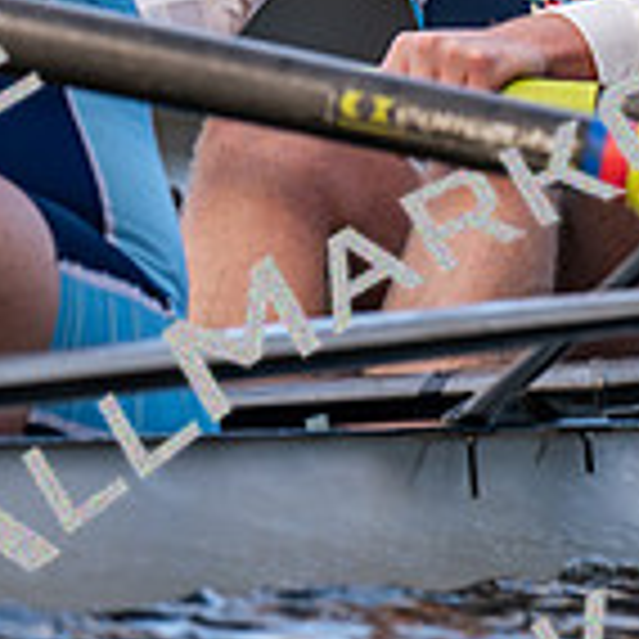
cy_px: -47
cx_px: 792
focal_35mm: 2080
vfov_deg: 0.8
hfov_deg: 0.8
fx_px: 43440
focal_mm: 600
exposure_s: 1/2500
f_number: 4
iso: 2000
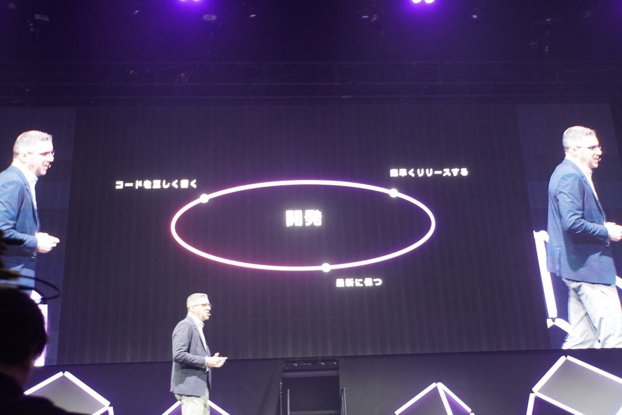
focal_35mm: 41
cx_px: 311
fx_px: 710
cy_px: 208
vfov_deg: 32.6
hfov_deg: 47.3
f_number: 4
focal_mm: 27.4
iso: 2500
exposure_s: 1/50
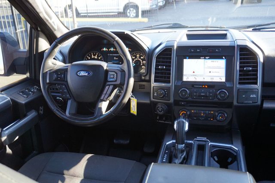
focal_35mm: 34
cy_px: 92
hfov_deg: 55.1
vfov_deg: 38.3
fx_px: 263
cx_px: 138
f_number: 4.5
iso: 400
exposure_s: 1/60
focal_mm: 23
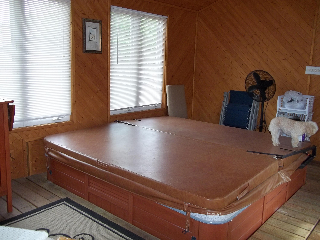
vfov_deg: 44.2
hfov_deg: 56.8
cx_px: 160
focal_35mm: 32
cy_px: 120
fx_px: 296
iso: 160
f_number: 2.9
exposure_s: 1/60
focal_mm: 5.7
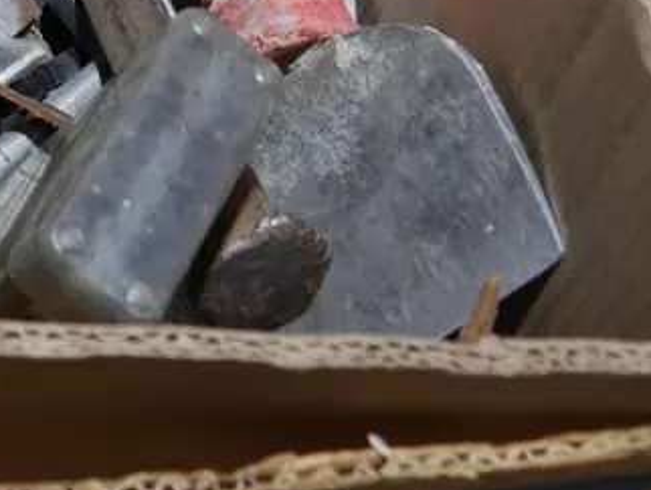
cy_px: -224
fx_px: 1675
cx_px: -216
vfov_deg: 15.5
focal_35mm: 89
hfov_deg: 20.0
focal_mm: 14
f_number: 3.5
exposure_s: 1/60
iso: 250
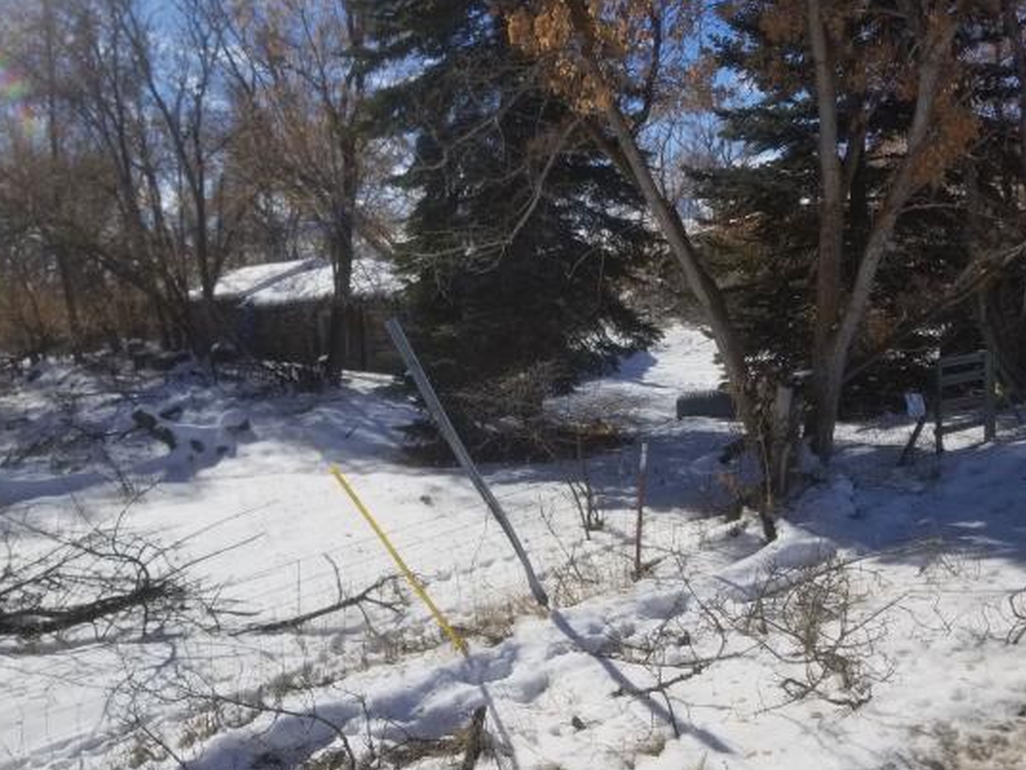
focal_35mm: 31
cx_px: 438
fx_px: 919
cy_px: 382
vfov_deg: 45.5
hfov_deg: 58.1
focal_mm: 4.3
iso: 50
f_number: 1.7
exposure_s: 1/6560
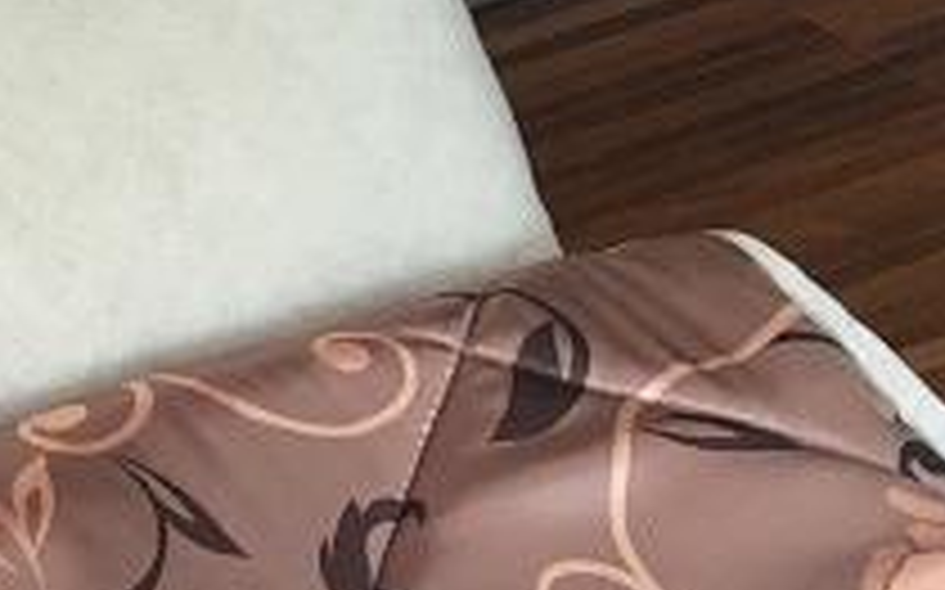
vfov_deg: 10.5
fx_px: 3012
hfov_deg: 15.9
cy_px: 1040
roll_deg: +4.9
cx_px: -598
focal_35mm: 117
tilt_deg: -44.5
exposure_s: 1/33
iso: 125
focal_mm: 4.15
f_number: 2.2
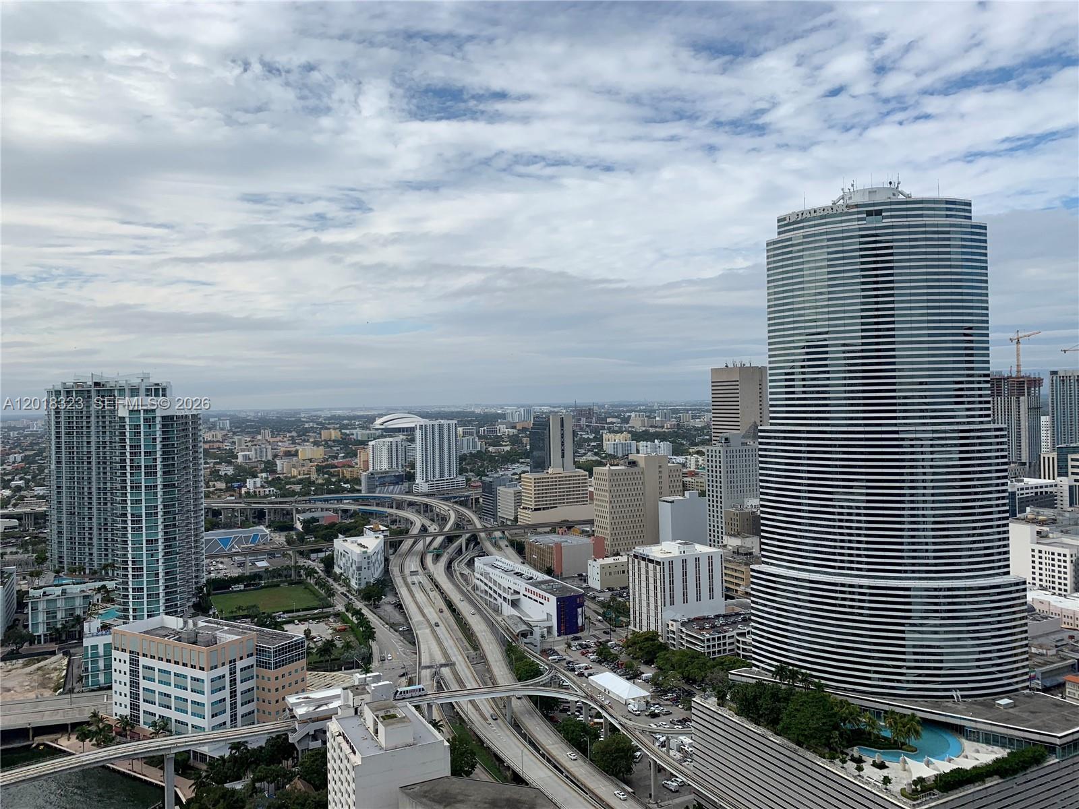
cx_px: 540
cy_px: 404
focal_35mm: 26
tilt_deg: +0.2
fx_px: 810
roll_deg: +0.7
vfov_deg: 53.1
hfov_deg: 67.3
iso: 25
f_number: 1.8
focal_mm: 4.25
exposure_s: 1/4098
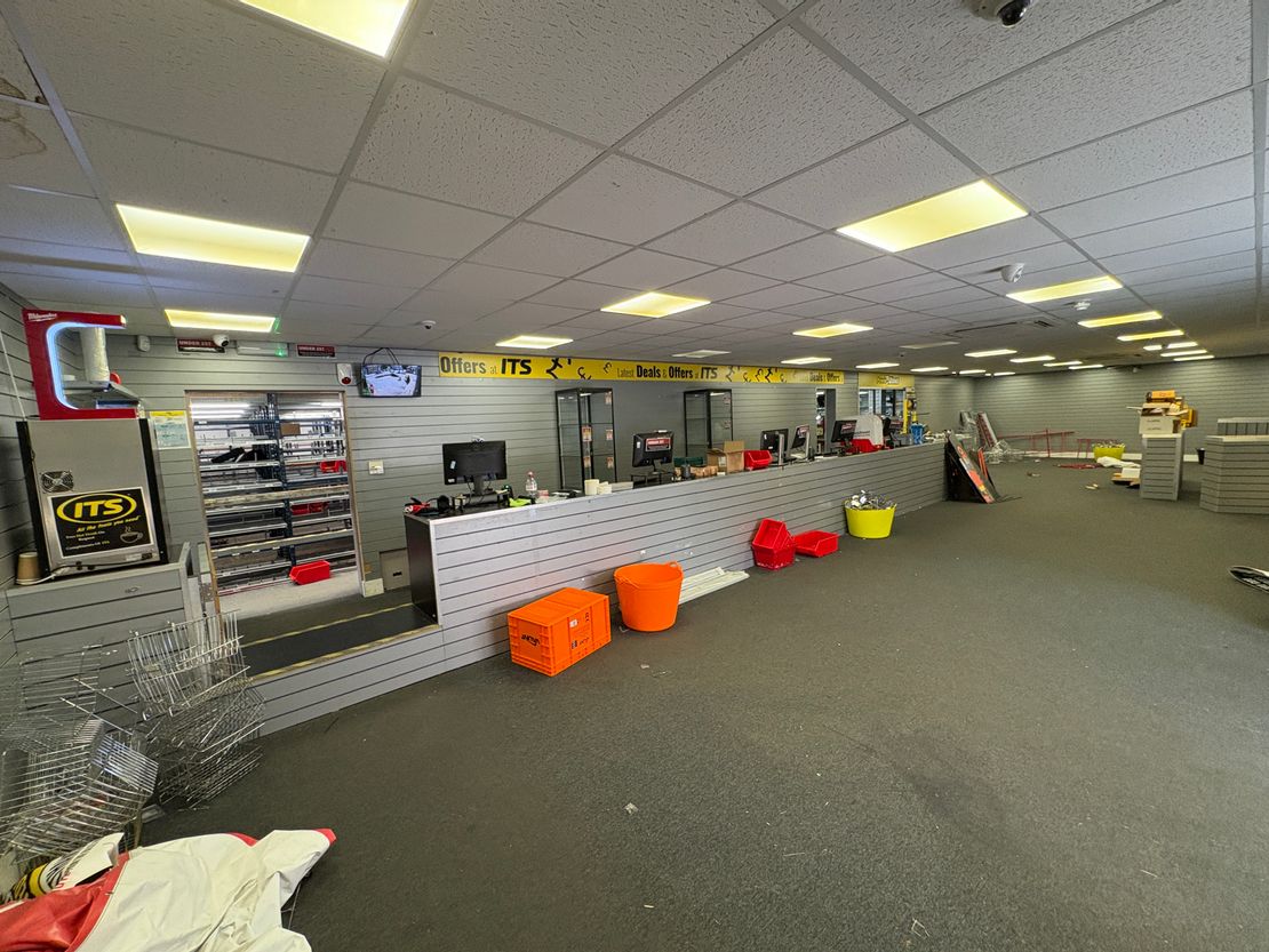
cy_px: 476
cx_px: 634
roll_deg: +2.6
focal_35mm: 14
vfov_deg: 85.7
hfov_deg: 102.1
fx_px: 513
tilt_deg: -6.6
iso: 320
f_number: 2.2
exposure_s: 1/100
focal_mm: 2.22
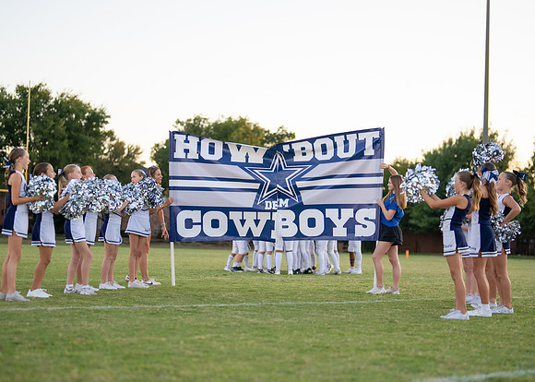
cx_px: 274
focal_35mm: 66
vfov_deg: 21.6
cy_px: 191
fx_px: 1002
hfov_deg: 29.9
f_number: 1.2
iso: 500
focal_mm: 50
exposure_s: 1/2000
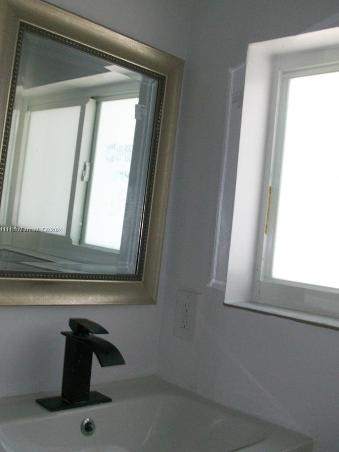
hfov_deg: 36.8
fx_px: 509
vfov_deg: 47.9
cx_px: 177
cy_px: 230
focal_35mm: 39
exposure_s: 1/99.2
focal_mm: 5.7
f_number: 2.8
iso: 160
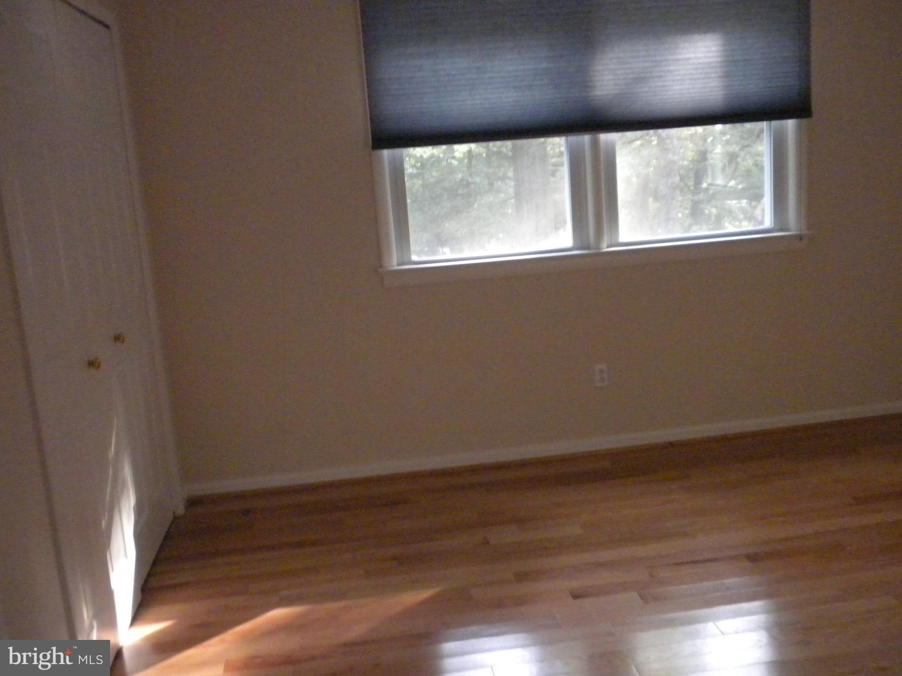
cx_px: 451
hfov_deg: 50.1
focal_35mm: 37
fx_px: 964
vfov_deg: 38.7
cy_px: 338
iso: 800
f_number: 3.5
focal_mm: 6.6
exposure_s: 1/90.3
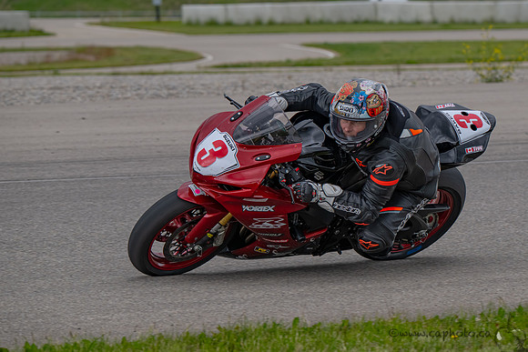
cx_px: 356
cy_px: 176
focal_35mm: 243
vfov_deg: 5.7
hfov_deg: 8.5
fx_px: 3561
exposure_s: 1/1250
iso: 560
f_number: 6.3
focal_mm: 180
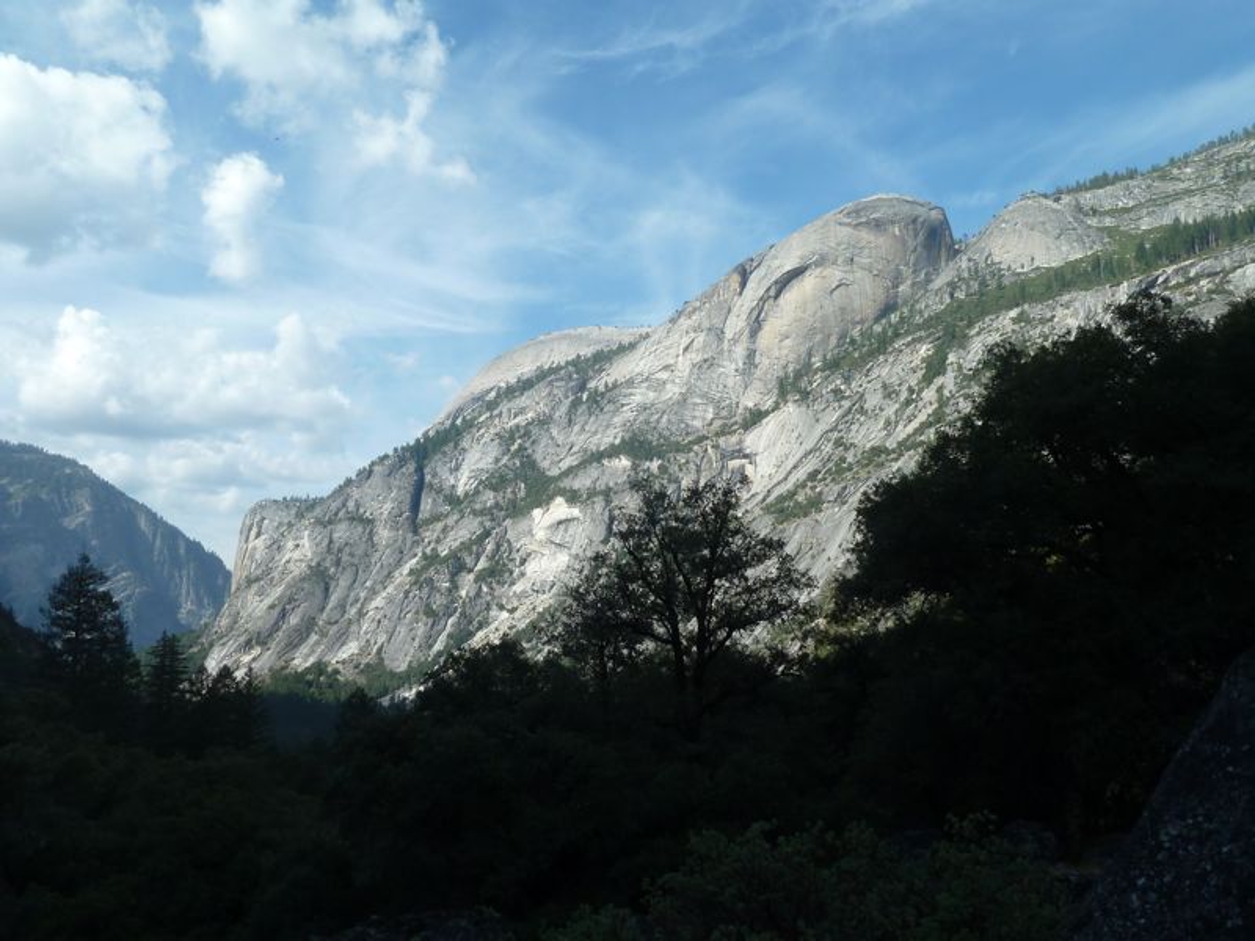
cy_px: 470
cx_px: 628
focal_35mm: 29
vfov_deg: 48.2
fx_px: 1051
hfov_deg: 61.7
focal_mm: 4.7
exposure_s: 1/500
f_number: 4.5
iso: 80
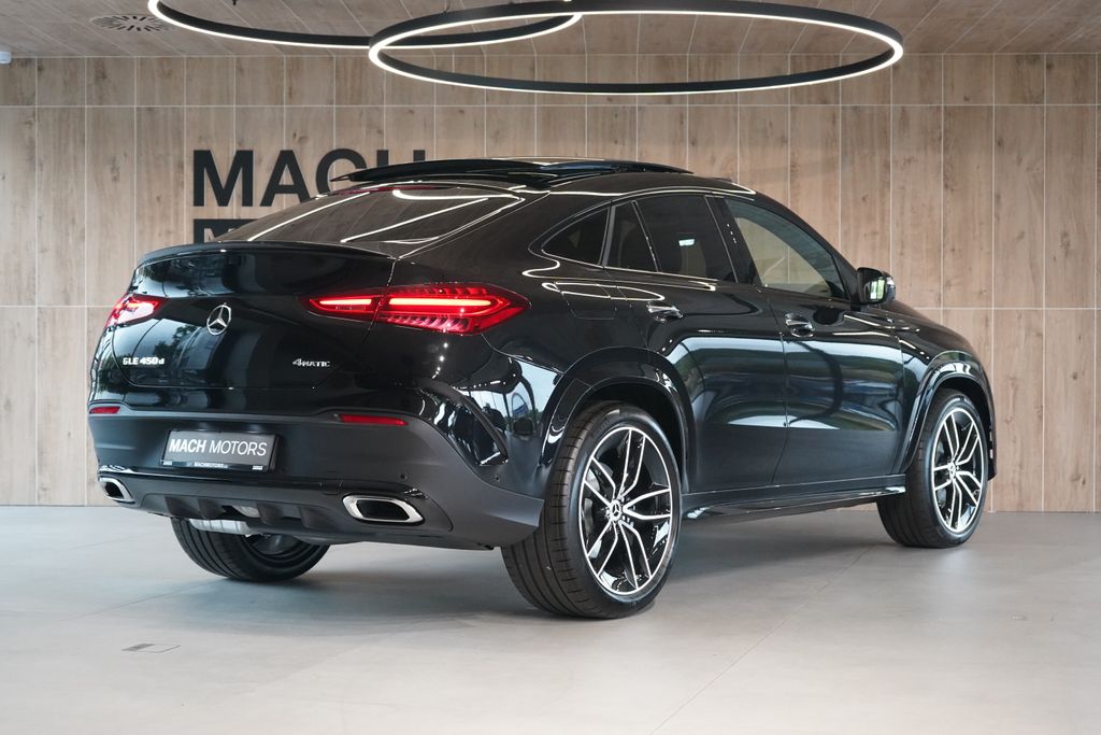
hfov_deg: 35.0
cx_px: 550
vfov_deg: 23.8
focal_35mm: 57
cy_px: 368
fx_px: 1743
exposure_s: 1/160
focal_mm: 57
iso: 8000
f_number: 5
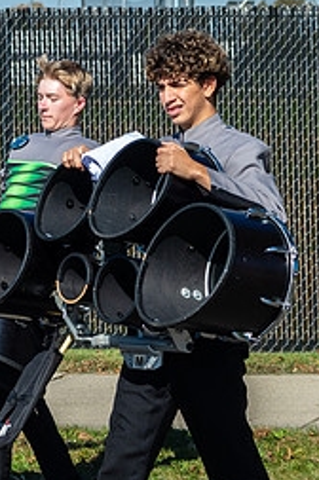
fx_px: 2852
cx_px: 152
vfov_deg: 9.6
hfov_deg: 6.4
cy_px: 290
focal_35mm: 214
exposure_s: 1/1250
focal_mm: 70
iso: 320
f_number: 6.3
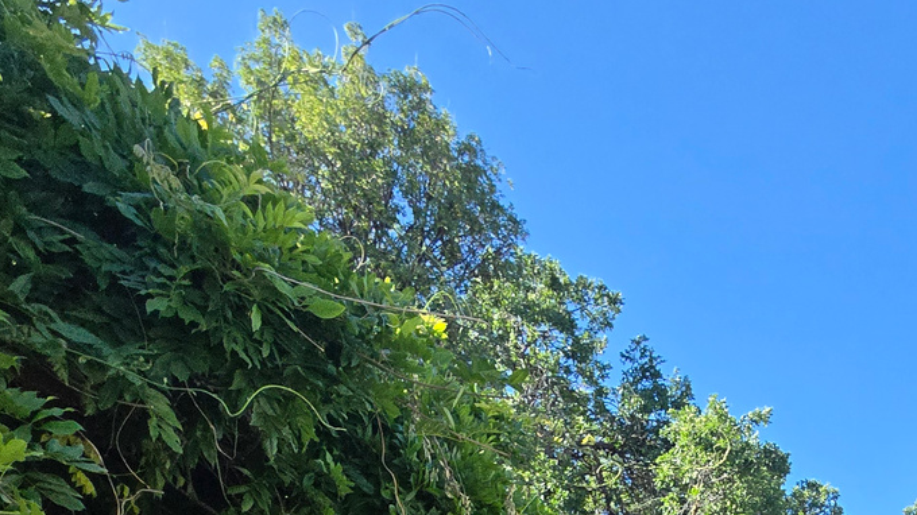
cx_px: 662
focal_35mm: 32
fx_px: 778
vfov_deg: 24.0
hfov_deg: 58.5
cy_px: 857
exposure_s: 1/2000
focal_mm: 2.2
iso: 160
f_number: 2.2
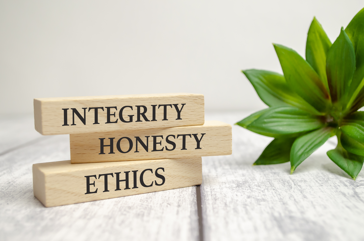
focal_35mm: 48
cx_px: 182
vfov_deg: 28.0
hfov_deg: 41.2
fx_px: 484
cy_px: 120
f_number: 4.8
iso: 500
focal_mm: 32
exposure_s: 1/50
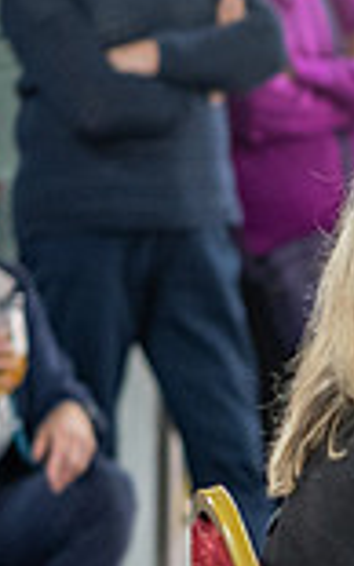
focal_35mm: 515
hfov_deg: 2.5
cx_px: 940
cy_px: 438
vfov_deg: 4.1
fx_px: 7942
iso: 500
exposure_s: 1/160
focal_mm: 85
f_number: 2
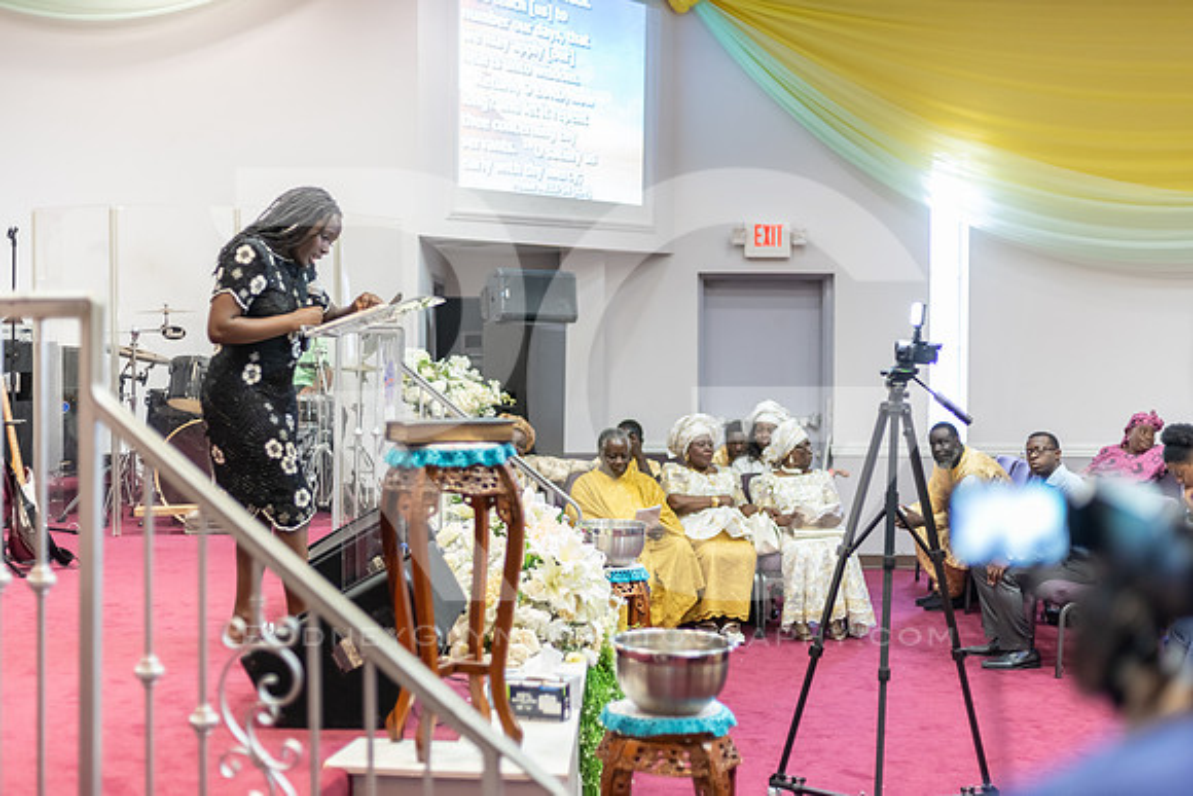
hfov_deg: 38.2
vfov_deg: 26.1
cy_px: 398
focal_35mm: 52
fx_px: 1720
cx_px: 596
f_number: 1.8
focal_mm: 50
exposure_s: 1/80
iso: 640
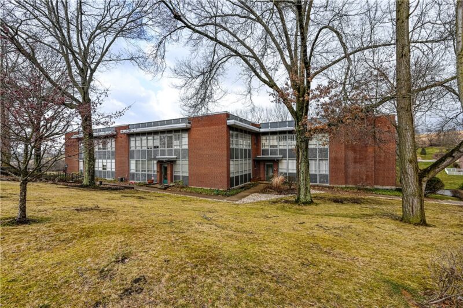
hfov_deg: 100.4
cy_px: 154
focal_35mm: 15
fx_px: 193
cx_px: 232
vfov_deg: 77.2
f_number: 8
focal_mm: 15
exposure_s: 1/160
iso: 250
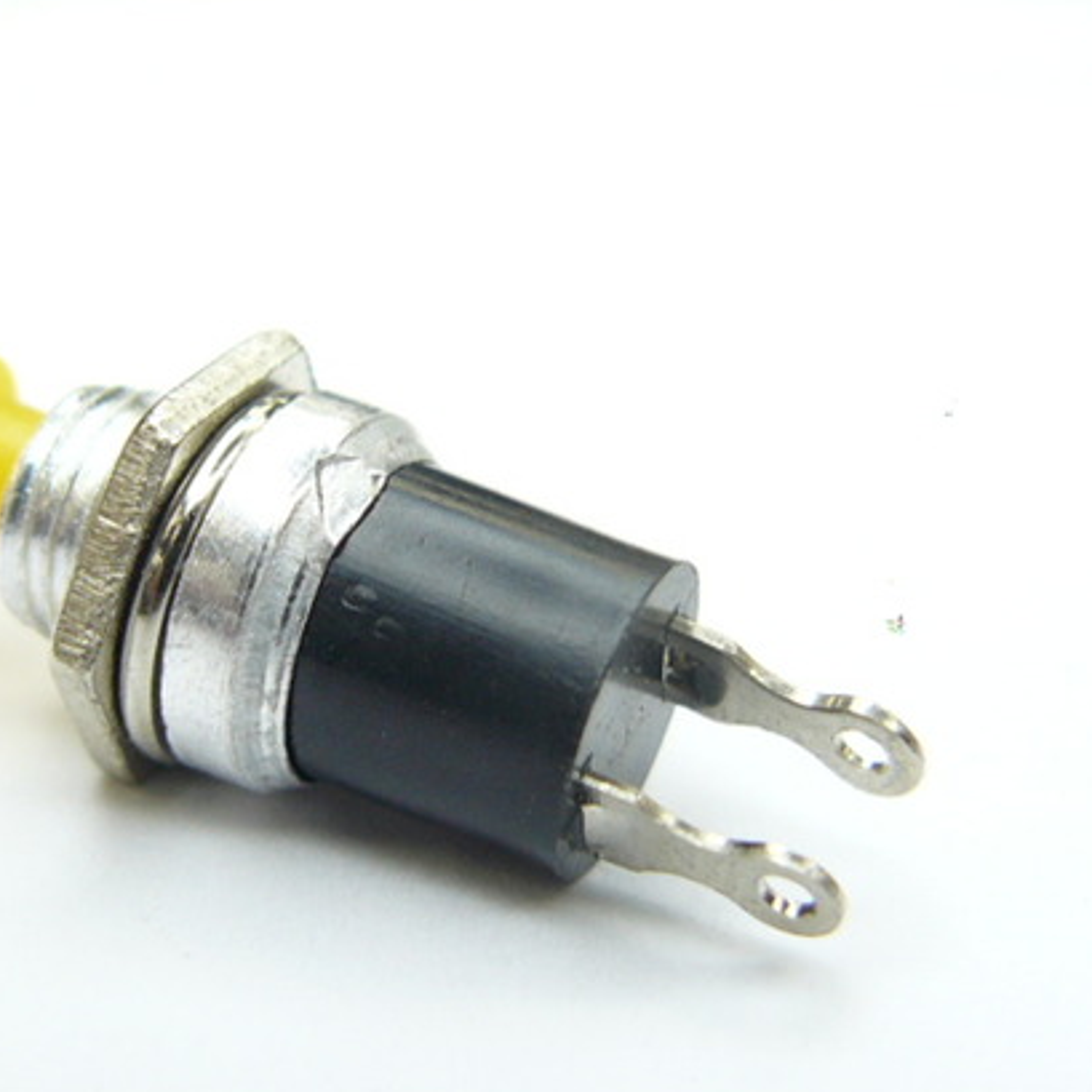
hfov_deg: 24.5
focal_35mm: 70
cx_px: 350
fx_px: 2498
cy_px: 537
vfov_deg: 24.7
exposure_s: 1/40
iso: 100
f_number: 2.8
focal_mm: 6
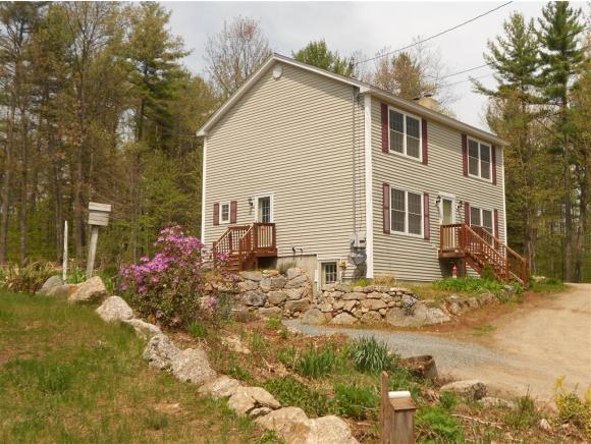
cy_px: 222
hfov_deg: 50.1
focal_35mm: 37
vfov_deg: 38.7
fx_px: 632
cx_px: 296
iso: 80
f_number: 3.9
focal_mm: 6.7
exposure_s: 1/800
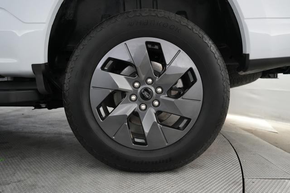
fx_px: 201
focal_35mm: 25
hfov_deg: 71.5
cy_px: 96
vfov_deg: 51.2
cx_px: 145
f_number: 2.8
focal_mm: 25
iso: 3200
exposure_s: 1/160
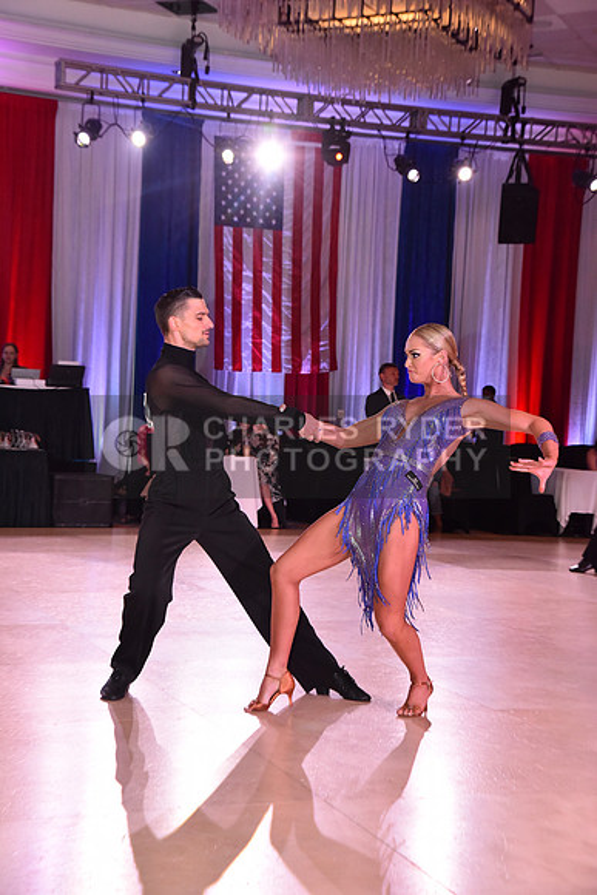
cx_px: 298
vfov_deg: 28.8
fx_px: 1740
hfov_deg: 19.5
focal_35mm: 70
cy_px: 448
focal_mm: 70
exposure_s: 1/320
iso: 2500
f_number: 7.1
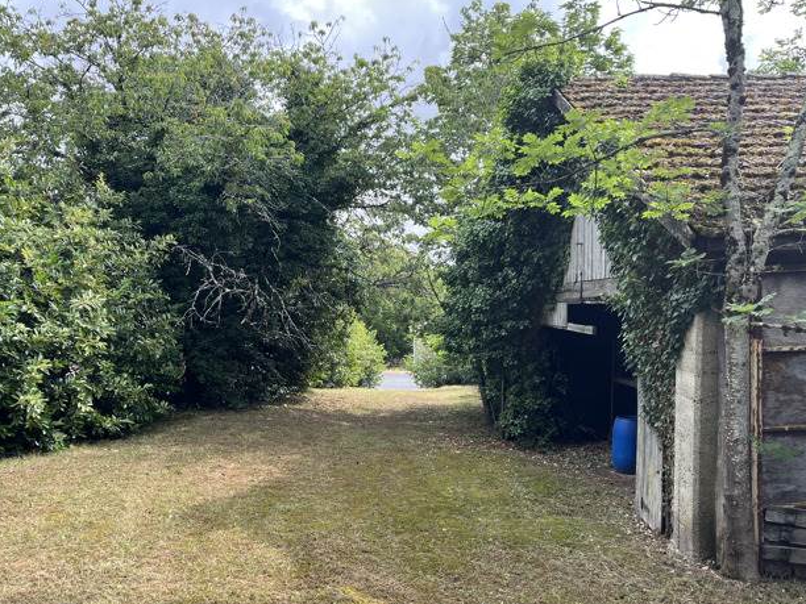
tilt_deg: -3.1
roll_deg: +0.4
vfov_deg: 41.6
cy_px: 366
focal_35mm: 34
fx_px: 792
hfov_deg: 53.9
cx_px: 374
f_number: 1.6
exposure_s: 1/684
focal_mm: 5.1
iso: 50
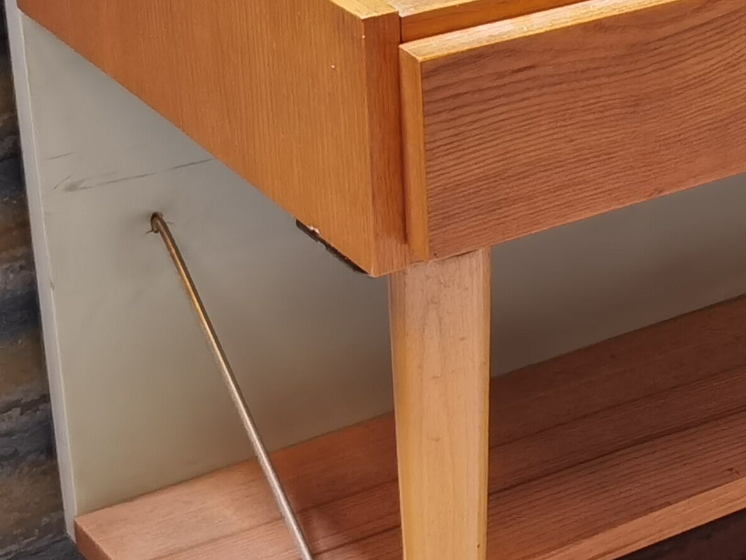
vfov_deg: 13.0
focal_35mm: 114
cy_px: 233
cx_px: 820
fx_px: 2456
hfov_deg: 16.7
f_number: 1.9
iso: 250
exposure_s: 1/33.3
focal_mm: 6.71
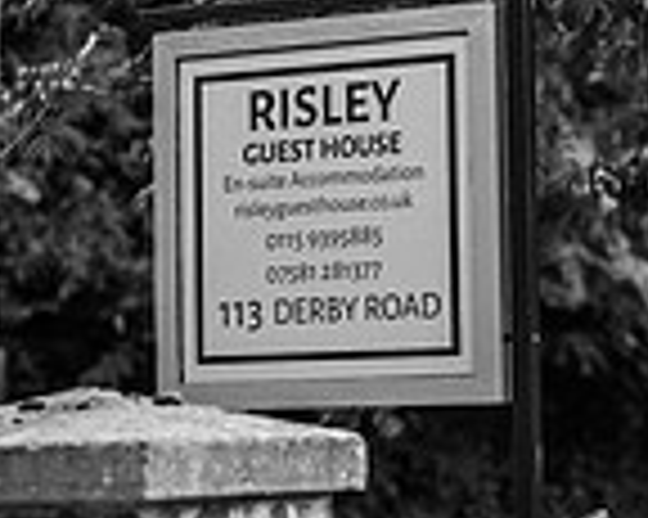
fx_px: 2817
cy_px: 248
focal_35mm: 147
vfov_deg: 10.5
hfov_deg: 13.1
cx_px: 382
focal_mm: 50
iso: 400
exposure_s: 1/4000
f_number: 2.2
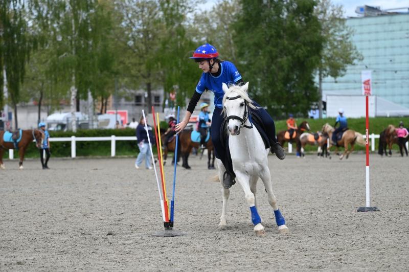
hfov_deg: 15.2
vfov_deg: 10.1
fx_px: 1532
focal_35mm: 135
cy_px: 136
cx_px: 204
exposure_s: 1/1250
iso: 250
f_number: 5.6
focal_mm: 135
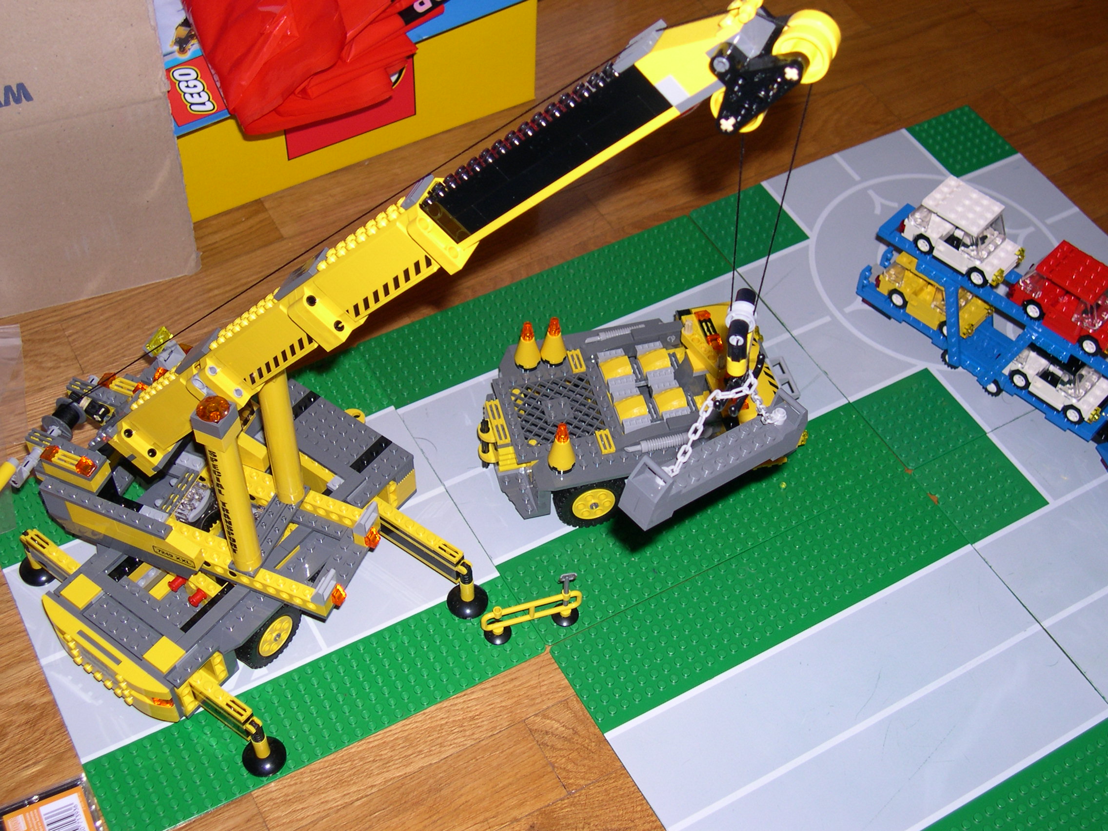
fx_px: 1504
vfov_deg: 30.9
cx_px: 554
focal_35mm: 47
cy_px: 416
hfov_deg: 40.4
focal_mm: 10.1
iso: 100
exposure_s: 1/60
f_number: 3.1
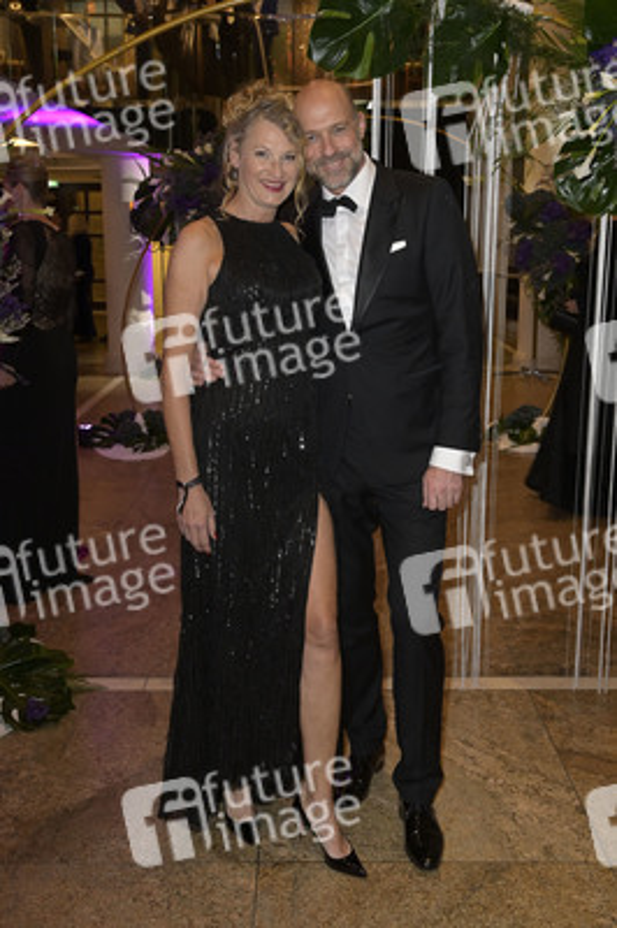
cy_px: 464
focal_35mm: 36
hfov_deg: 36.8
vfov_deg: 53.2
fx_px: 927
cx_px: 308
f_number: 5.6
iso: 2500
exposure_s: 1/100
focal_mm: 36
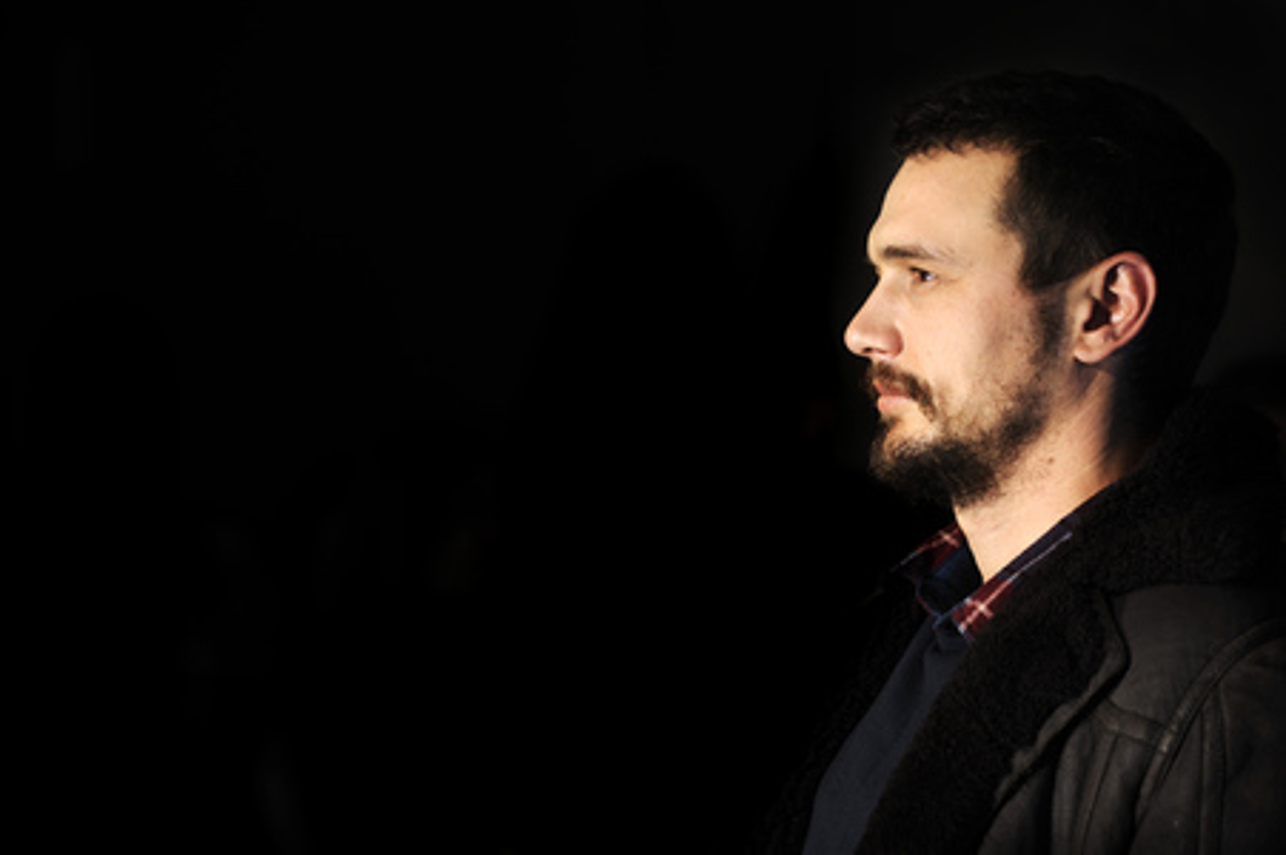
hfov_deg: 10.3
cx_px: 643
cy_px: 428
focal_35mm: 200
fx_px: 7139
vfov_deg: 6.9
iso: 200
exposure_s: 1/200
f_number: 6.3
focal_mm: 200
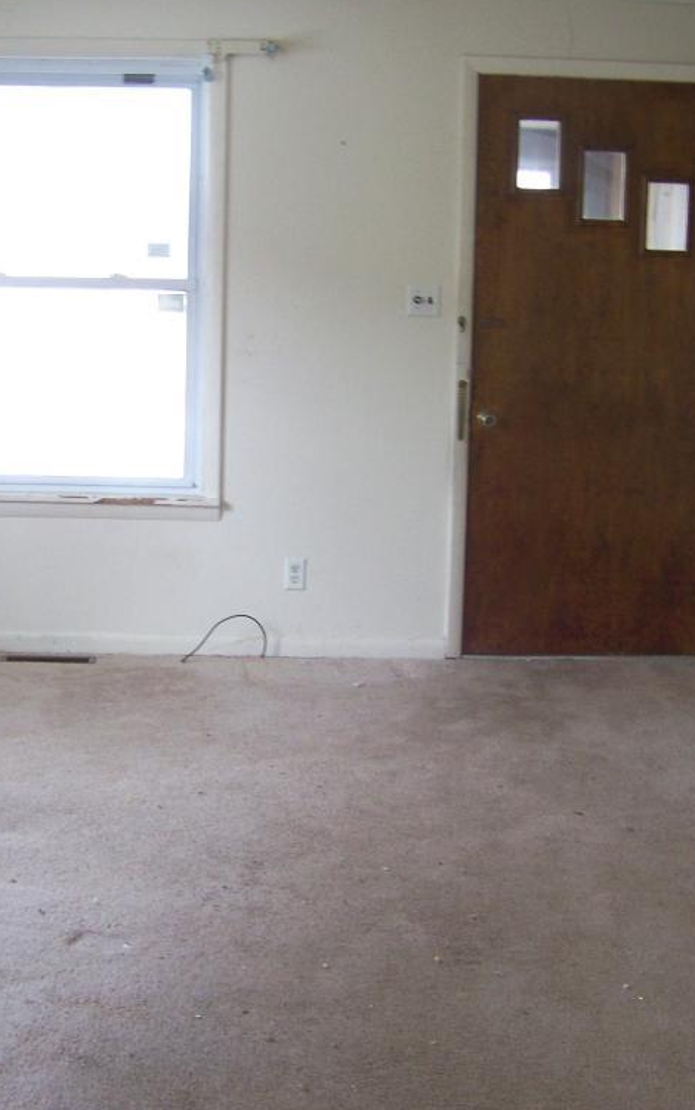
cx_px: 243
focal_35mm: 52
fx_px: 1574
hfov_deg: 24.8
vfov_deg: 38.9
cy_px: 557
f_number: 2.8
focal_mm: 5.85
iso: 125
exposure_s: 1/30
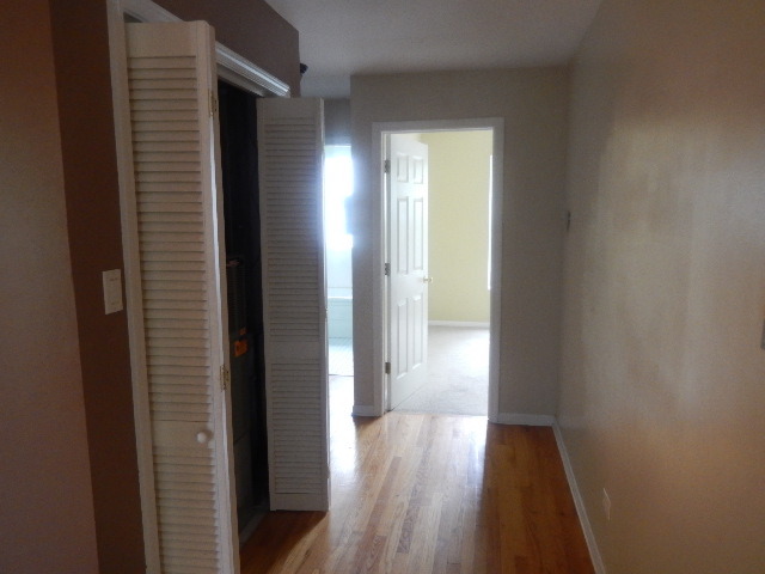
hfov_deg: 69.4
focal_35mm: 25
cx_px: 382
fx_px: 552
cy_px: 287
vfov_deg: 54.9
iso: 400
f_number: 3.4
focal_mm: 4.5
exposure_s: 1/13
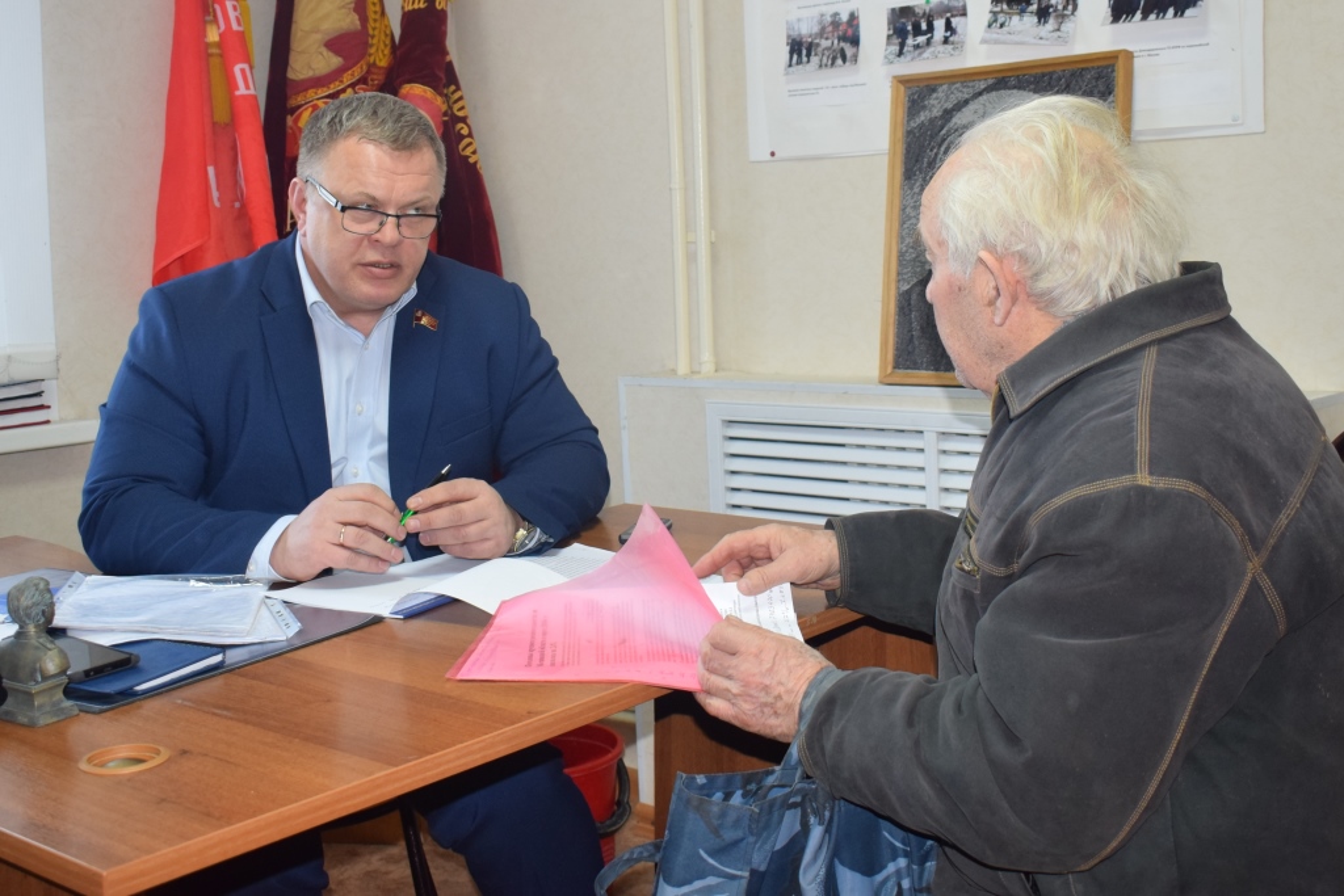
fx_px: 1288
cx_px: 672
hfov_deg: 55.1
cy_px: 448
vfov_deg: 38.4
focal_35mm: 34
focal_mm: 23
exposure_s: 1/80
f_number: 4.5
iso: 800
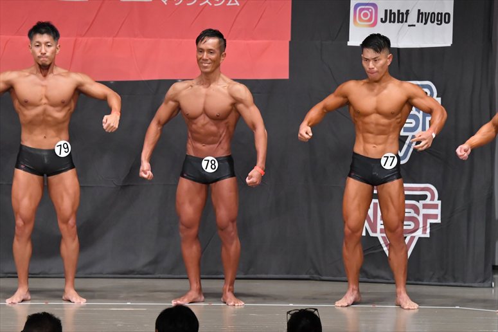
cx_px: 249
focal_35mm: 217
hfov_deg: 9.5
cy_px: 166
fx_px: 3000
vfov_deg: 6.3
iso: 6400
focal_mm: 145
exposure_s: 1/400
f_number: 5.6
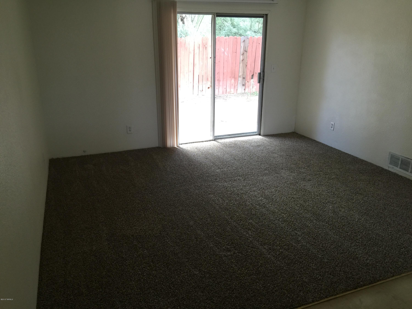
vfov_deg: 48.2
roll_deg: +0.1
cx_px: 206
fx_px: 345
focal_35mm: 29
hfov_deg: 61.7
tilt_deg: -20.7
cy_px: 154
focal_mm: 4.15
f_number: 2.2
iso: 32
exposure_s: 1/40
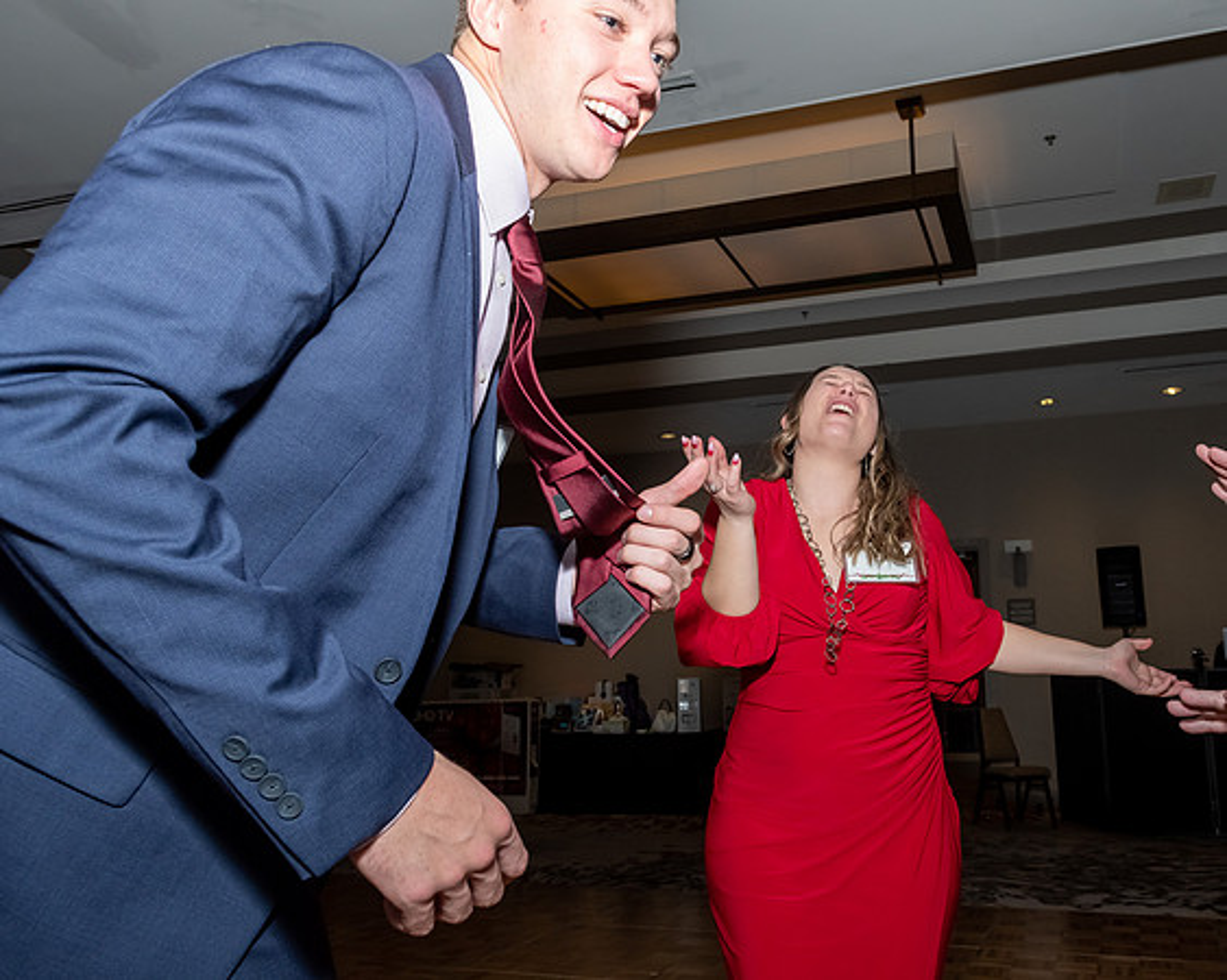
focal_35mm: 29
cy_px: 490
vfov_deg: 50.4
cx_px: 736
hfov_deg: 60.4
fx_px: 1043
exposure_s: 1/250
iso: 500
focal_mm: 17
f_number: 7.1
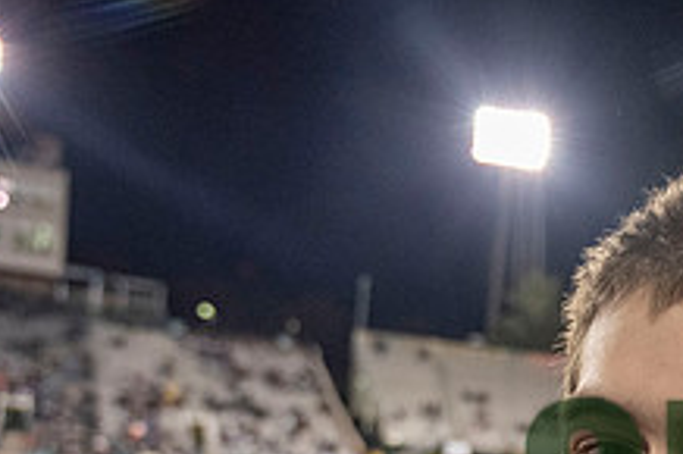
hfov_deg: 28.4
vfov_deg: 19.9
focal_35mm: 64
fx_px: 1213
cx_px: 761
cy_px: 546
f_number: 4
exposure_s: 1/500
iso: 3200
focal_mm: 24
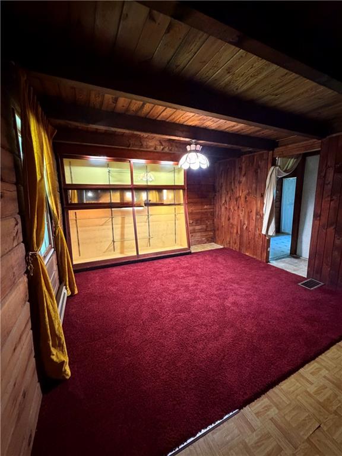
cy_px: 228
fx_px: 184
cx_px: 171
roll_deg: +0.0
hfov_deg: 85.7
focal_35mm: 14
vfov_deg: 102.1
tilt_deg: -9.3
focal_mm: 2.22
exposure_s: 1/40
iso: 1000
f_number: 2.2
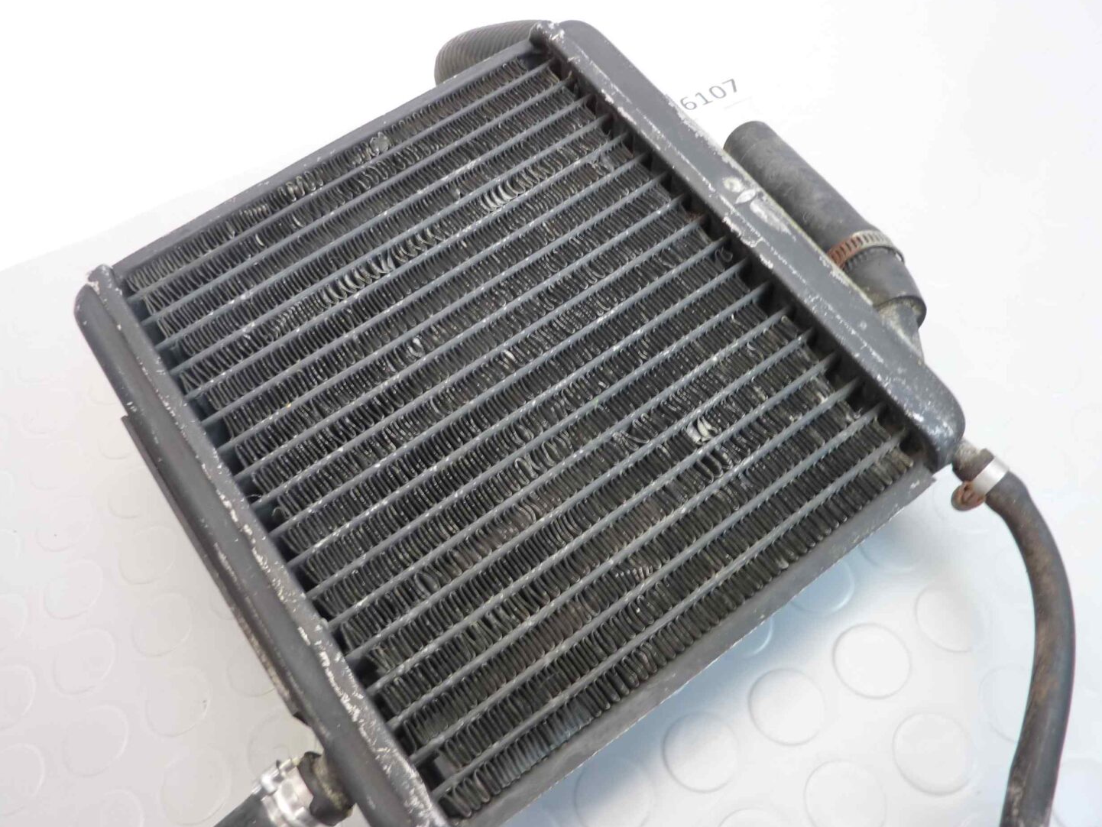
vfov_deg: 53.1
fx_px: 828
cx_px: 548
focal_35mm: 26
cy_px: 402
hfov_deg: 67.3
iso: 125
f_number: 3.3
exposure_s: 1/8
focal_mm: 4.1
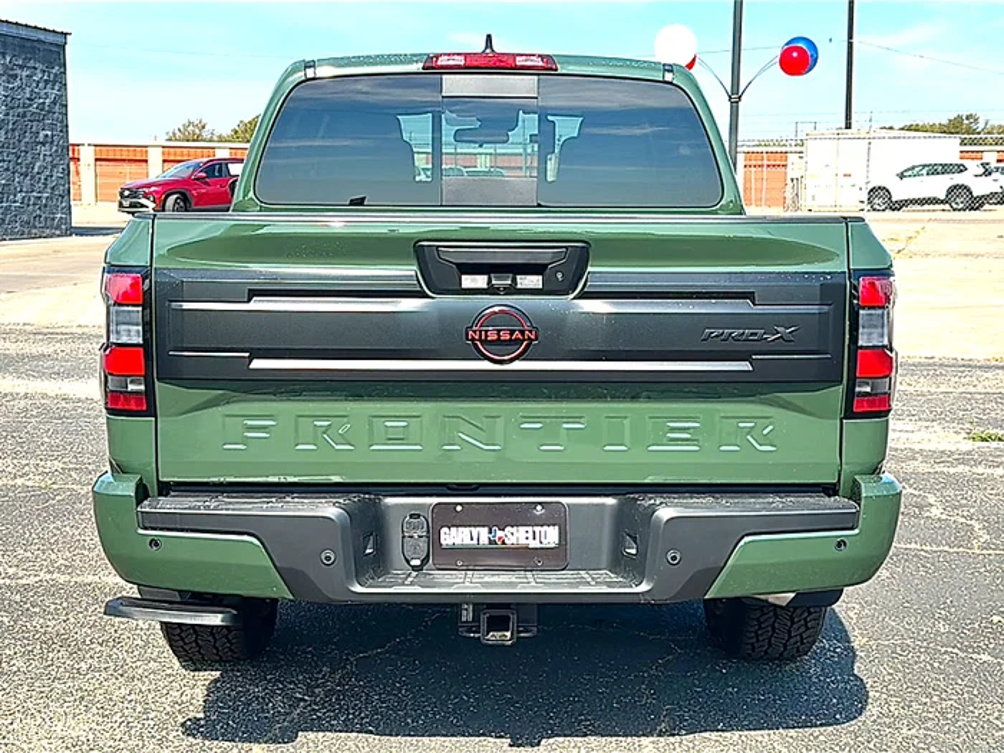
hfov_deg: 42.1
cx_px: 502
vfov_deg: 32.2
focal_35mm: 45
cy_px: 376
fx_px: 1305
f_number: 1.78
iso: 80
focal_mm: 6.86
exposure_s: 1/2747
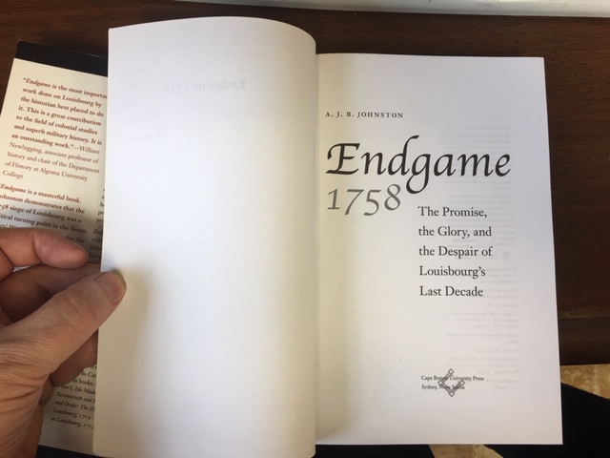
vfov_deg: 48.2
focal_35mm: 29
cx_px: 305
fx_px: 511
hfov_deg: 61.7
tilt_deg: -83.5
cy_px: 229
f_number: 2.2
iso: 25
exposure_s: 1/15
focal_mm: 4.15
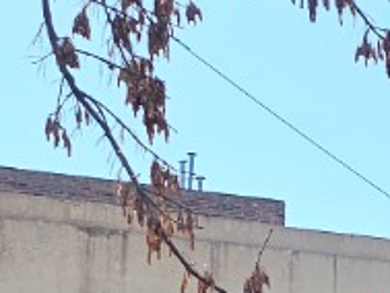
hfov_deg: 10.8
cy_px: 609
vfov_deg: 8.1
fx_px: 1973
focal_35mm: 175
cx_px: 596
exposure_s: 1/504
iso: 10
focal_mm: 6.3
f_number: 1.7
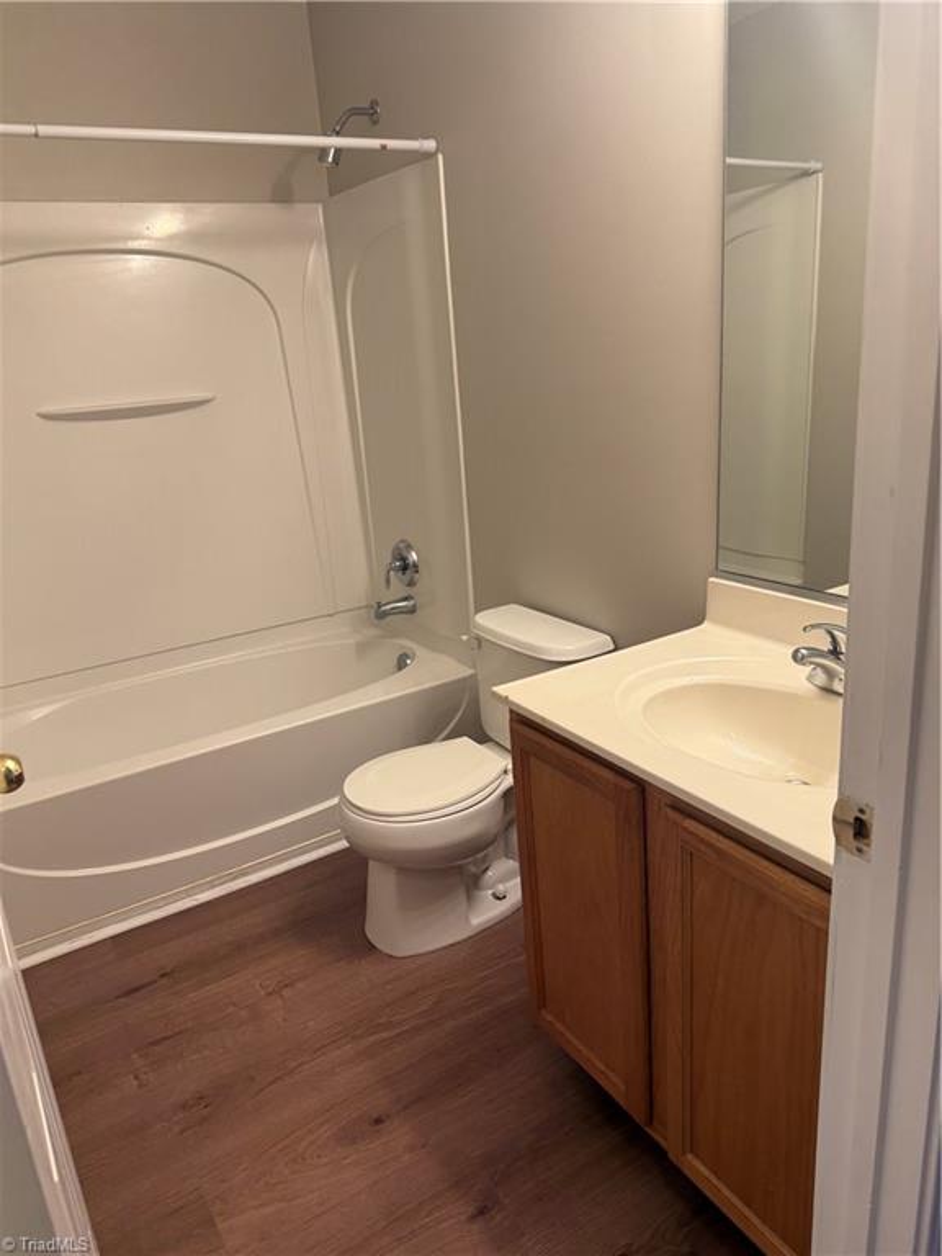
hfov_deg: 56.8
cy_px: 628
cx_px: 471
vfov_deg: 71.6
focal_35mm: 24
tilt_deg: -20.0
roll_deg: +4.2
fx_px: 871
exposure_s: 1/120
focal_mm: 6.76
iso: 160
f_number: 1.78
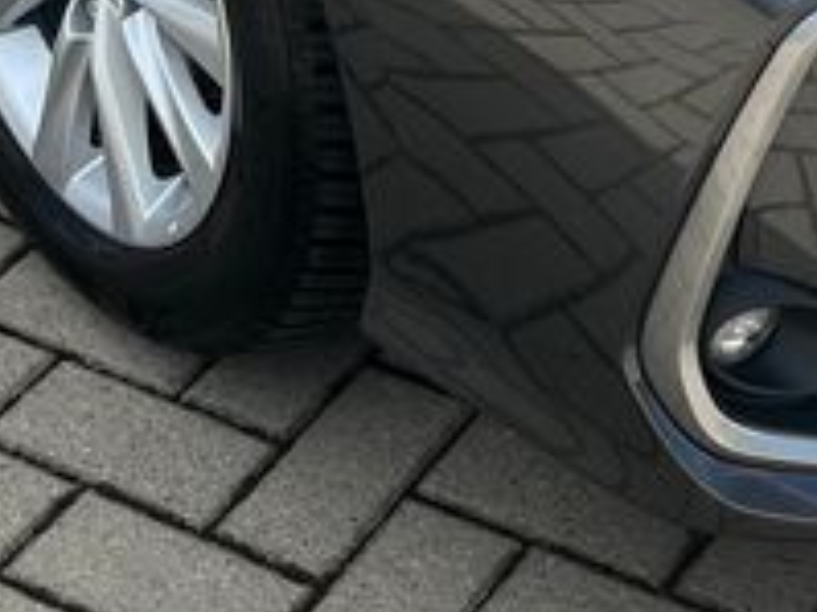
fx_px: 3161
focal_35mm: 134
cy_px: -698
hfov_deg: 14.7
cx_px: 521
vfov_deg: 10.1
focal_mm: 5.1
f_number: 1.6
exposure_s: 1/2571
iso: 50
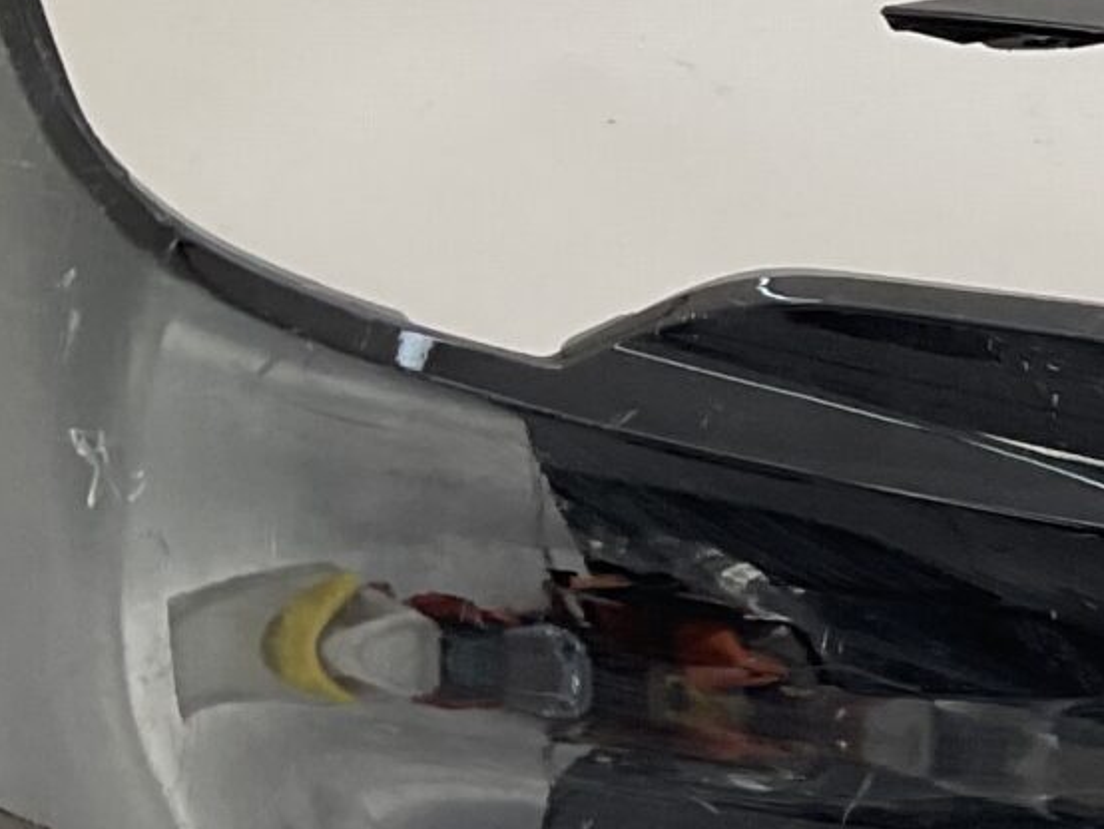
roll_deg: +1.0
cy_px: 383
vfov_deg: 11.1
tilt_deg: -9.0
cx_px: 2226
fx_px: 4275
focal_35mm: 134
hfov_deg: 12.8
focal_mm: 3
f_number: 1.8
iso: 16
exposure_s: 1/380
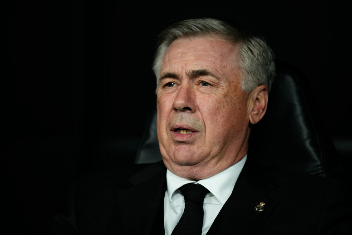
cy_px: 118
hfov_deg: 5.2
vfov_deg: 3.4
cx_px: 176
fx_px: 3911
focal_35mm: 400
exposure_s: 1/1250
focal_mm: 400
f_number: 2.8
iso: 2500
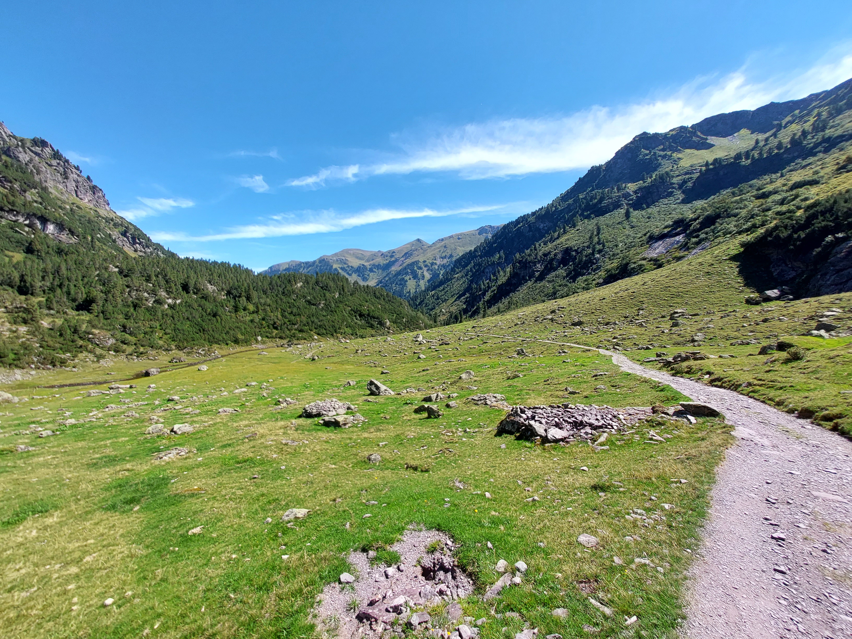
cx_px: 426
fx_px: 320
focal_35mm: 13
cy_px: 320
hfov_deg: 106.2
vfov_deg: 89.9
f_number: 2.2
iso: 64
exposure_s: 1/938
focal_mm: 1.42
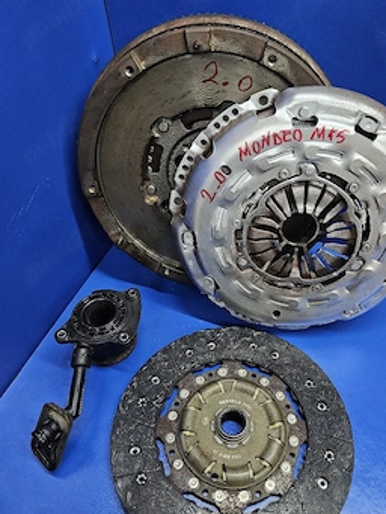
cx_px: 219
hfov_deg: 51.2
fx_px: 401
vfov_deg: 65.3
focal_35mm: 27
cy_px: 262
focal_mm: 5.4
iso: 640
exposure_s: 1/101
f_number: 1.8
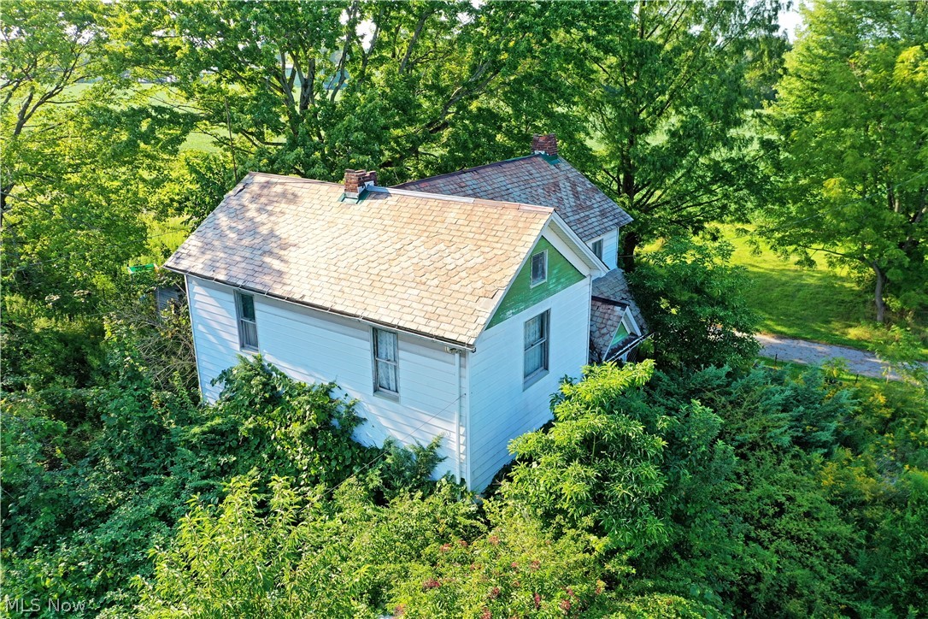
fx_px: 722
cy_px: 310
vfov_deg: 46.4
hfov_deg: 65.5
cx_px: 464
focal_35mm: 28
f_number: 4.5
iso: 100
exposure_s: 1/160
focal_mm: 10.26
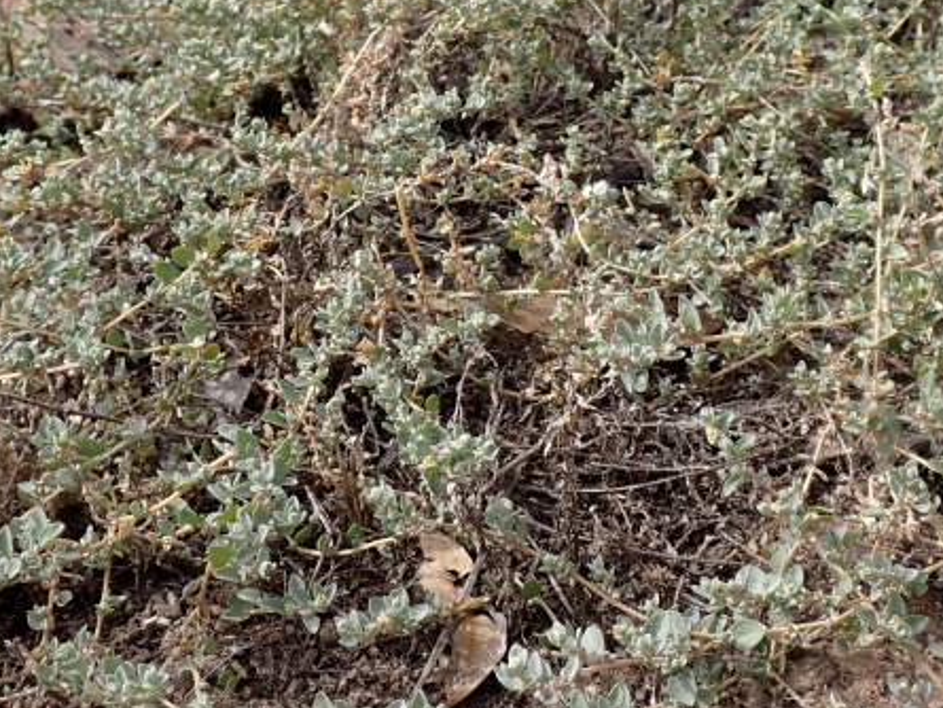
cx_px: 521
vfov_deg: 21.1
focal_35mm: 69
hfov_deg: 28.1
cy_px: 176
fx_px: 1880
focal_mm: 5.4
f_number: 3.2
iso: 100
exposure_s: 1/800
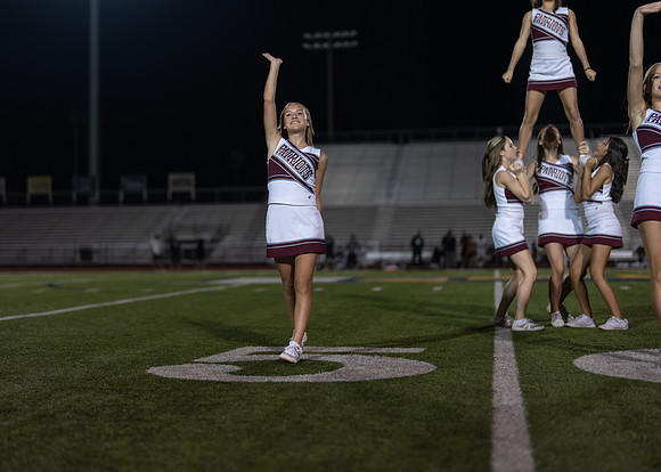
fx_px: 1119
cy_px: 207
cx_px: 282
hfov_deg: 32.9
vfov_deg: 23.8
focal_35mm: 60
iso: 500
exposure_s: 1/1250
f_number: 1.2
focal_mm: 50
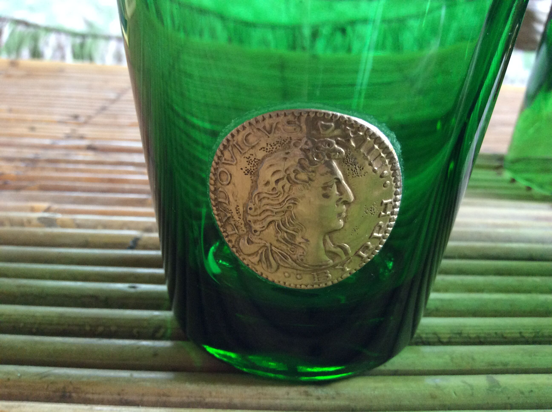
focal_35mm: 32
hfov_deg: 56.9
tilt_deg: -21.6
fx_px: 510
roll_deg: -3.0
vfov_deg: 44.1
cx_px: 276
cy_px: 206
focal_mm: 3.3
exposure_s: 1/25
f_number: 2.4
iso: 160
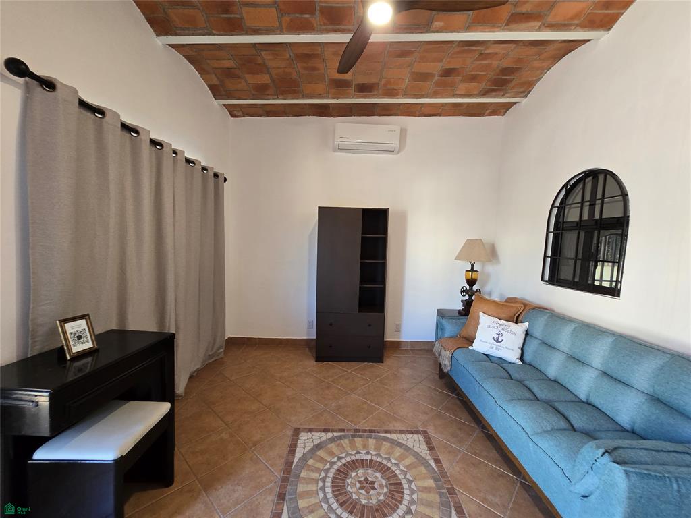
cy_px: 259
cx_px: 346
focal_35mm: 13
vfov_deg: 89.9
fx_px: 260
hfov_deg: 106.2
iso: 200
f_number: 2.2
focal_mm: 2.2
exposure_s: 1/60
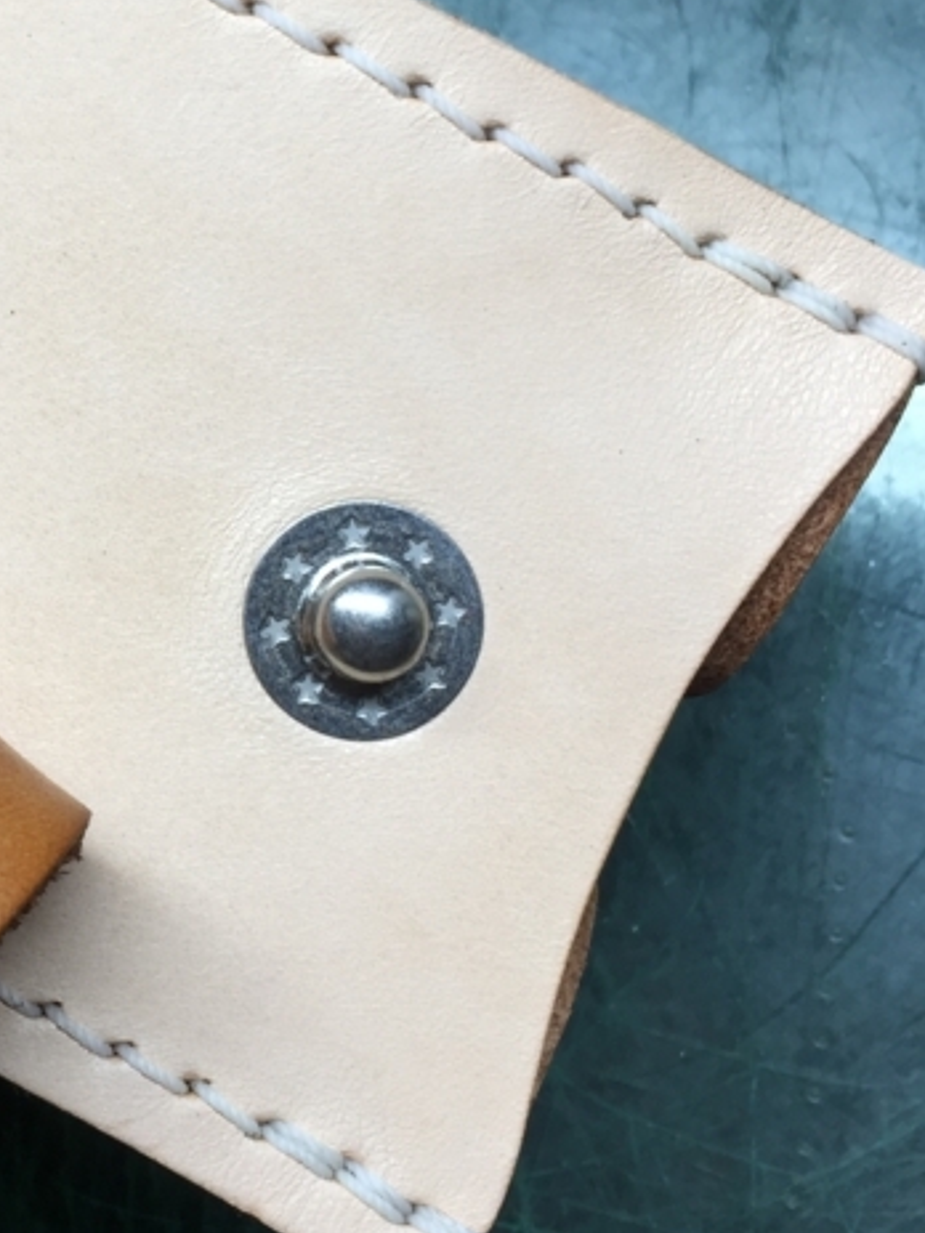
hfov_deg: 21.8
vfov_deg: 30.1
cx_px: -69
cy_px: 446
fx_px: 2280
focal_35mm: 64
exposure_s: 1/60
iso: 32
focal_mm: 4.15
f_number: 2.2
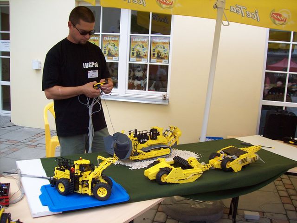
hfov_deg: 51.4
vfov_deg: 39.7
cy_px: 112
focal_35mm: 36
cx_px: 148
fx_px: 309
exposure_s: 1/543
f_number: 2.7
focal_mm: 6
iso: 80
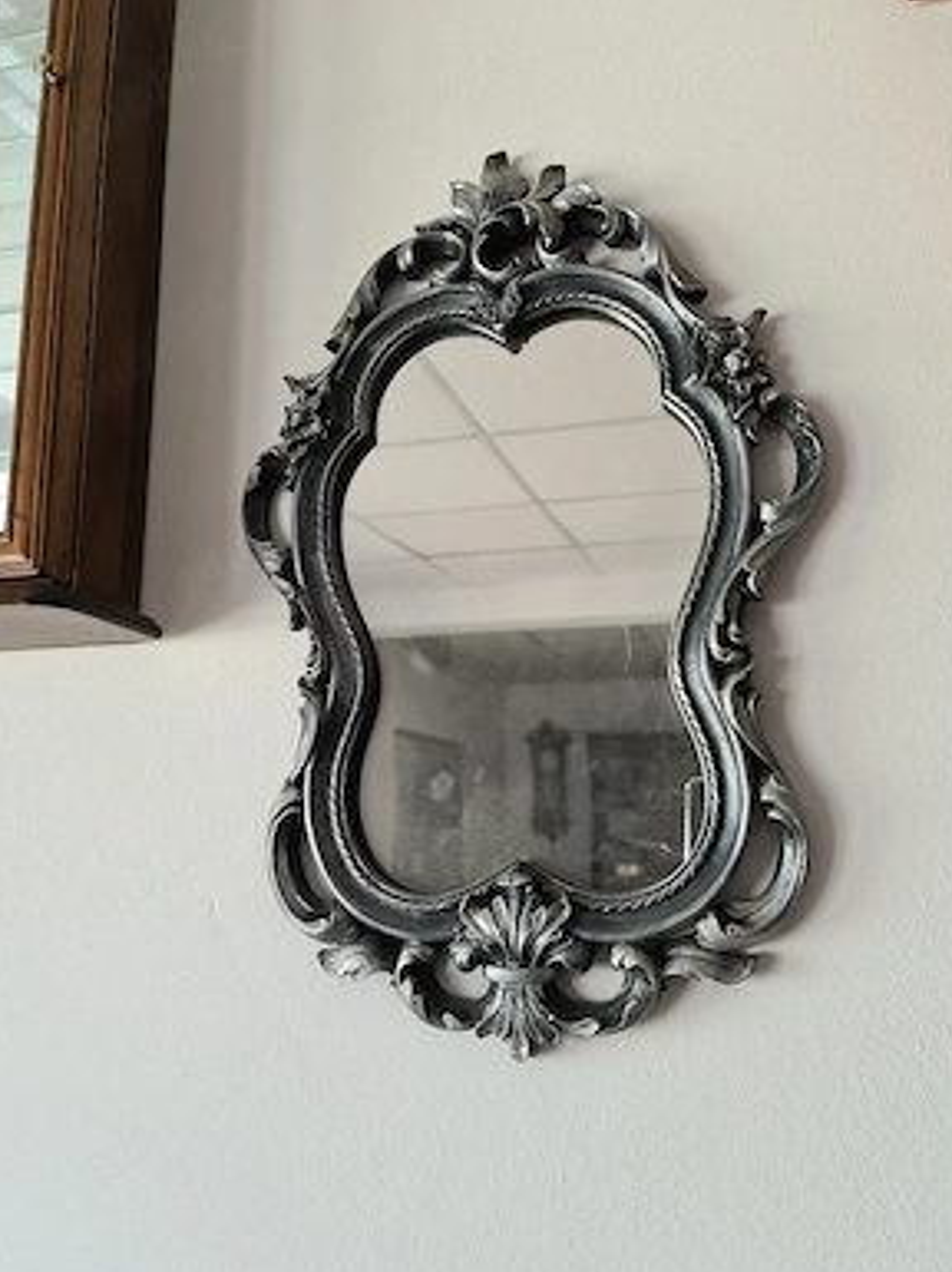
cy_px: 628
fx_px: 955
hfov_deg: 53.0
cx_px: 483
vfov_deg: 67.3
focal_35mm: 26
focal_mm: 7
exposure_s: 1/100
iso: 80
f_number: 1.8
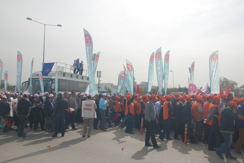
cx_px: 122
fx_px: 204
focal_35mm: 30
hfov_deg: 61.9
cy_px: 82
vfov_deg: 43.7
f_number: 9
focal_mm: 20
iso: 100
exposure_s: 1/320
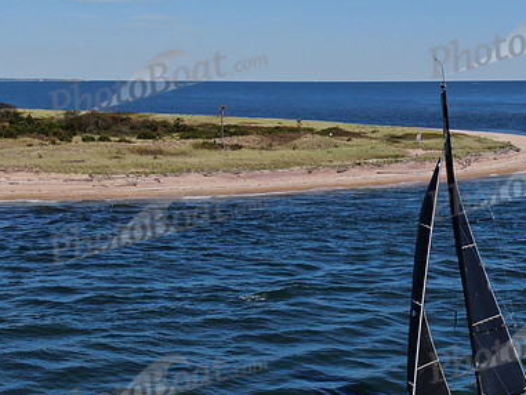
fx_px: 1110
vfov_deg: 20.1
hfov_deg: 26.5
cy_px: 284
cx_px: 349
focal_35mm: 73
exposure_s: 1/1250
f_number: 3.8
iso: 100
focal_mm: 8.6
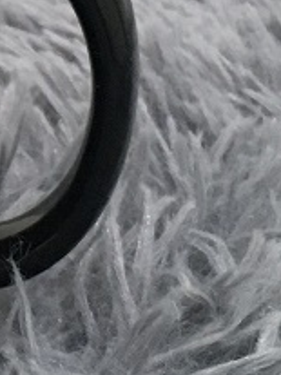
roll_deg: +0.6
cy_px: 33
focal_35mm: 168
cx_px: -306
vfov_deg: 11.7
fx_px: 1820
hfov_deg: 8.3
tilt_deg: -19.1
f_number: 2.2
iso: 160
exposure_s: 1/33
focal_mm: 4.15
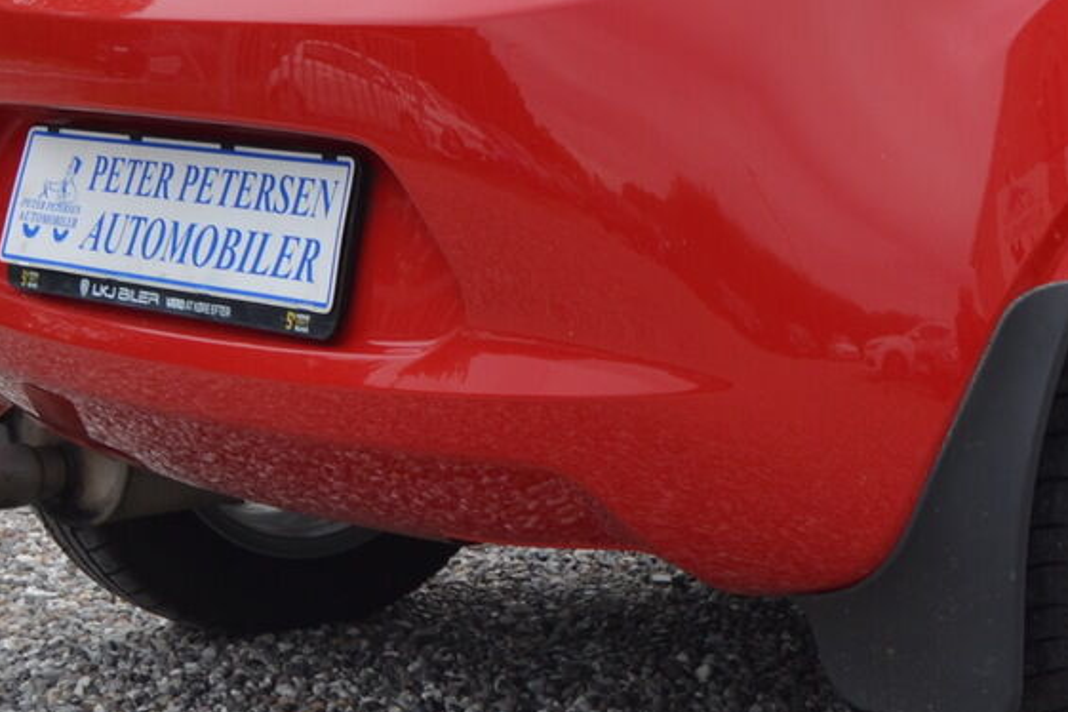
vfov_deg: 12.0
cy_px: -6
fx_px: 3352
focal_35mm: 113
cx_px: 1186
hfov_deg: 17.5
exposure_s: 1/125
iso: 100
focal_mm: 22
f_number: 5.6
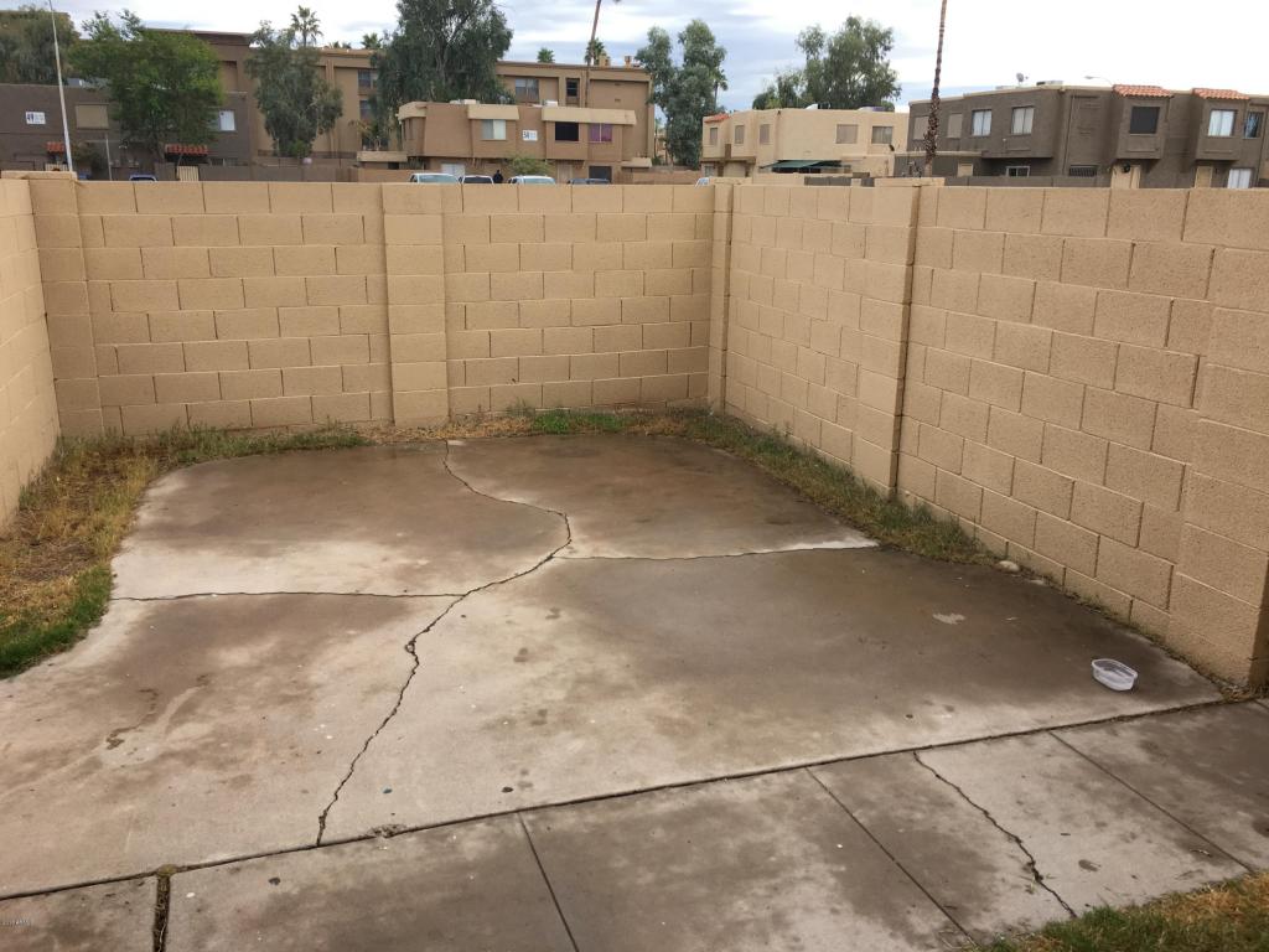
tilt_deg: -15.0
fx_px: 1063
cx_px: 634
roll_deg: -1.5
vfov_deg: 48.2
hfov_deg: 61.7
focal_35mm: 29
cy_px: 476
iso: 25
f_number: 2.2
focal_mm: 4.15
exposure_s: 1/458
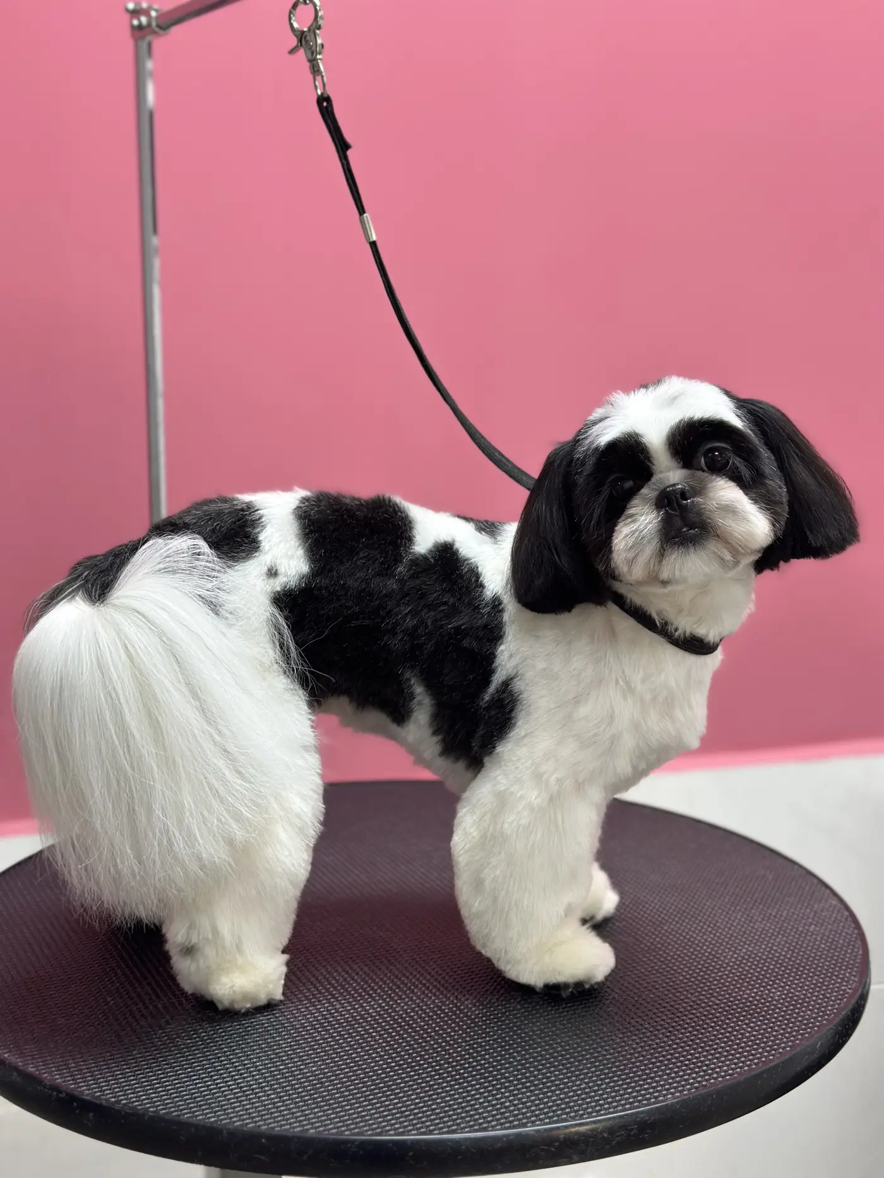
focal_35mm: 48
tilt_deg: -10.0
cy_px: 589
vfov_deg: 39.7
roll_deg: -0.3
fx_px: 1635
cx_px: 442
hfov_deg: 30.3
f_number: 1.78
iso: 125
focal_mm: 6.86
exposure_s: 1/100
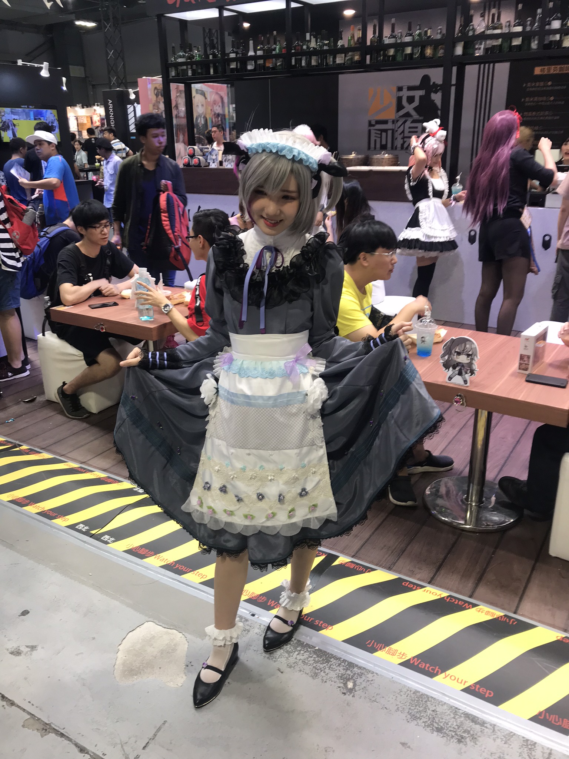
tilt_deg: -21.5
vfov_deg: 63.4
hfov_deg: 49.7
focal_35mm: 28
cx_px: 284
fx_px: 614
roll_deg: +0.8
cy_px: 380
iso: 32
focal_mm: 3.99
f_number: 1.8
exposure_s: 1/60
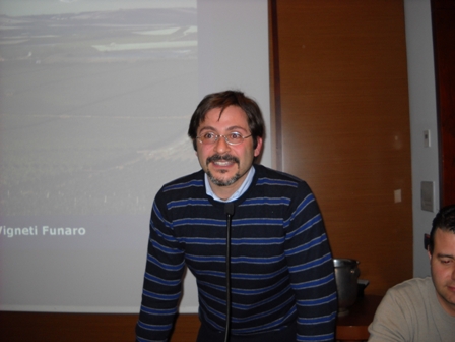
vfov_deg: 35.1
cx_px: 228
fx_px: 539
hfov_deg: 45.8
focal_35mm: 41
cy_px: 171
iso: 100
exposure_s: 1/30
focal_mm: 6.72
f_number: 3.1
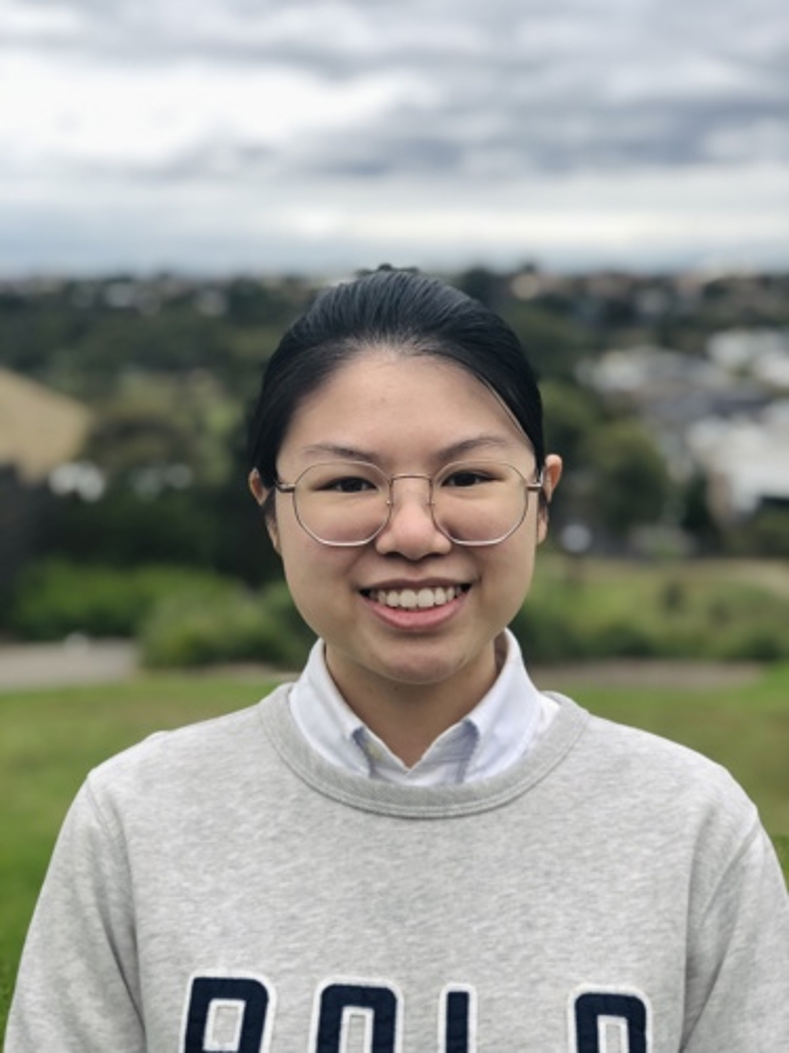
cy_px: 526
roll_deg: +0.0
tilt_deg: -7.3
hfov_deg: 25.7
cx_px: 394
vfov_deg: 33.8
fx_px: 1732
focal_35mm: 57
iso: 20
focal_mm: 6.6
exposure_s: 1/60
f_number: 2.8
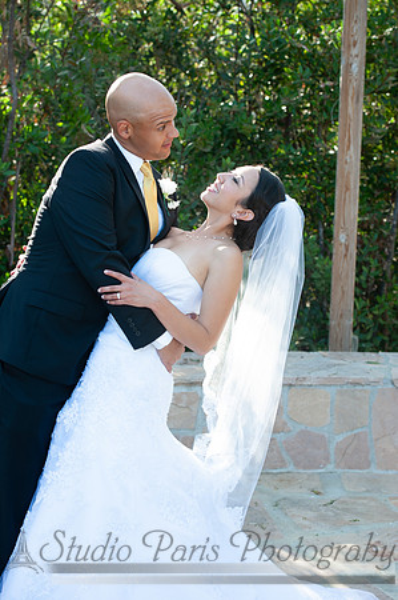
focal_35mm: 70
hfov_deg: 19.4
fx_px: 1163
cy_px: 300
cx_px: 199
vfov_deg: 28.9
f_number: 5
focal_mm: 70
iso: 200
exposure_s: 1/125
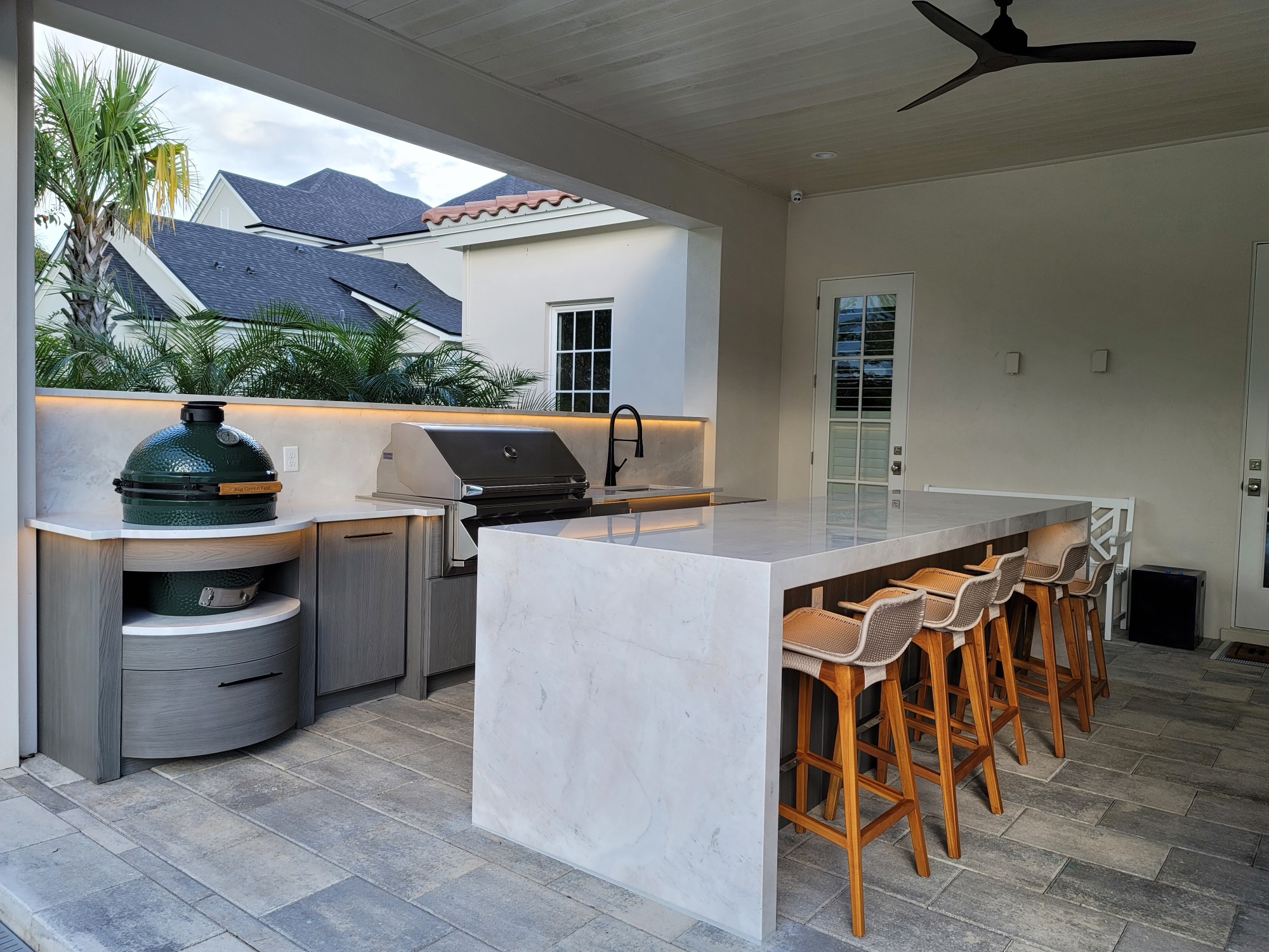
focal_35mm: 25
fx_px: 916
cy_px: 476
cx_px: 634
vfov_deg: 54.9
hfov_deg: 69.4
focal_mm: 7
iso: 20
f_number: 1.8
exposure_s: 1/119
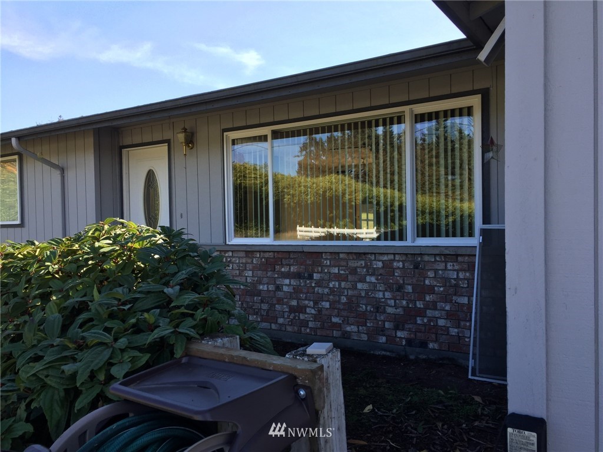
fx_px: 505
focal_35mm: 29
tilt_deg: -0.7
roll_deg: +0.0
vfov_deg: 48.2
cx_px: 302
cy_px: 226
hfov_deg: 61.7
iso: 32
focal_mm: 4.15
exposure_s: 1/549
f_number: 2.2
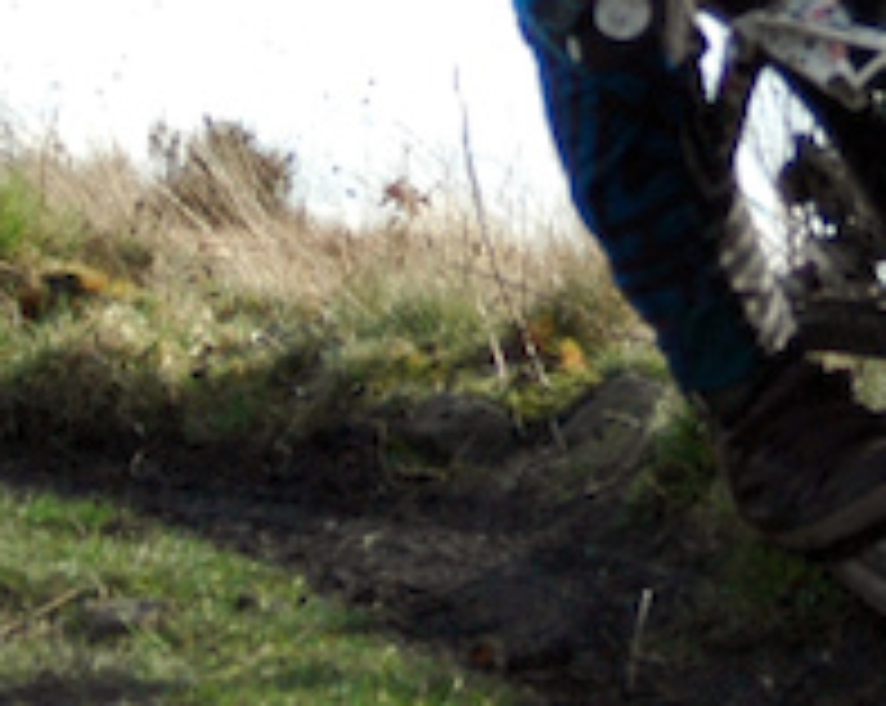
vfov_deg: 7.5
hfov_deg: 9.4
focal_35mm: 205
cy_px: -142
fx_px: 5368
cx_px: 598
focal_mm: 28
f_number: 3.3
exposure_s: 1/2500
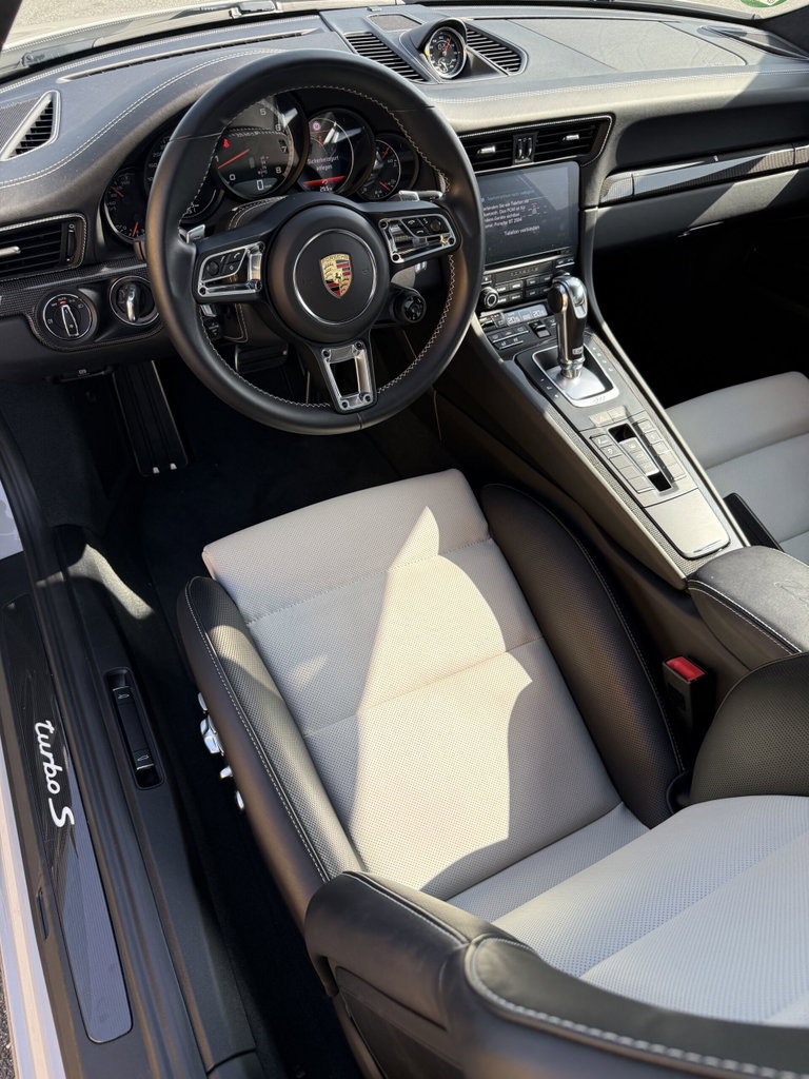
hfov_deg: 56.8
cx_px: 404
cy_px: 540
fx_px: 748
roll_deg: -4.7
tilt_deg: -42.7
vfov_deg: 71.6
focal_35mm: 24
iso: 100
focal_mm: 6.76
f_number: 1.78
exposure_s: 1/735
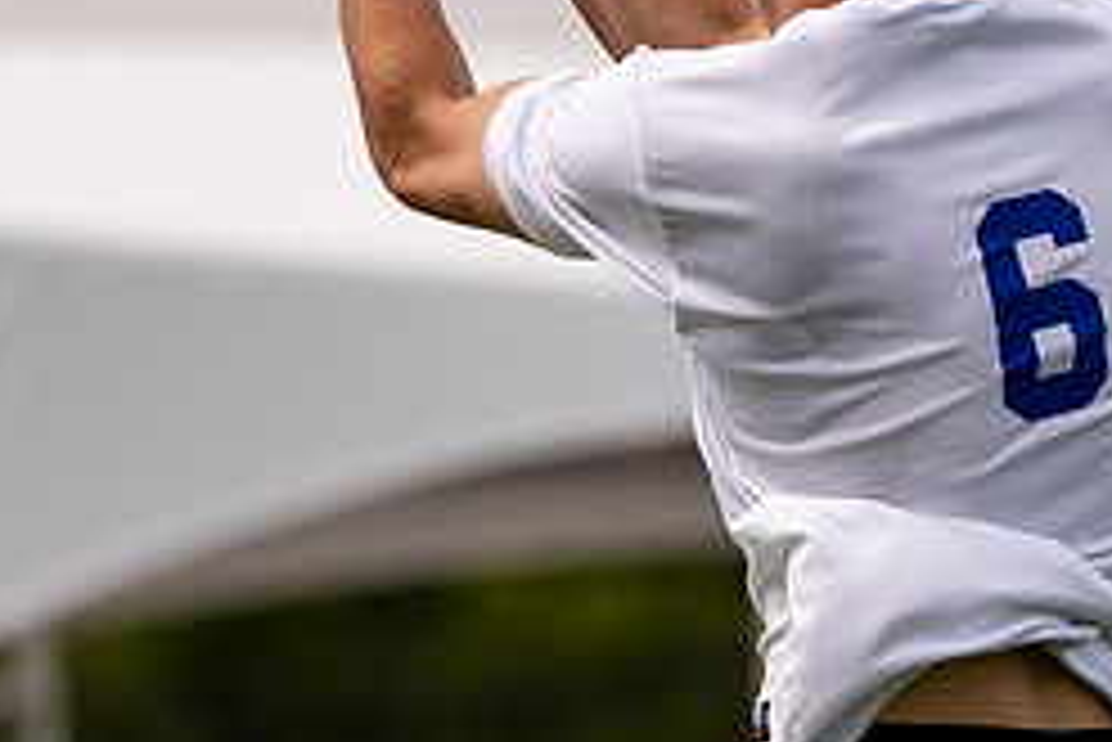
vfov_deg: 1.4
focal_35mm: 992
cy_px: 472
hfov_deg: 2.1
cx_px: 888
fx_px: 30658
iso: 110
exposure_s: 1/3200
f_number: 2.8
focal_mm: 200
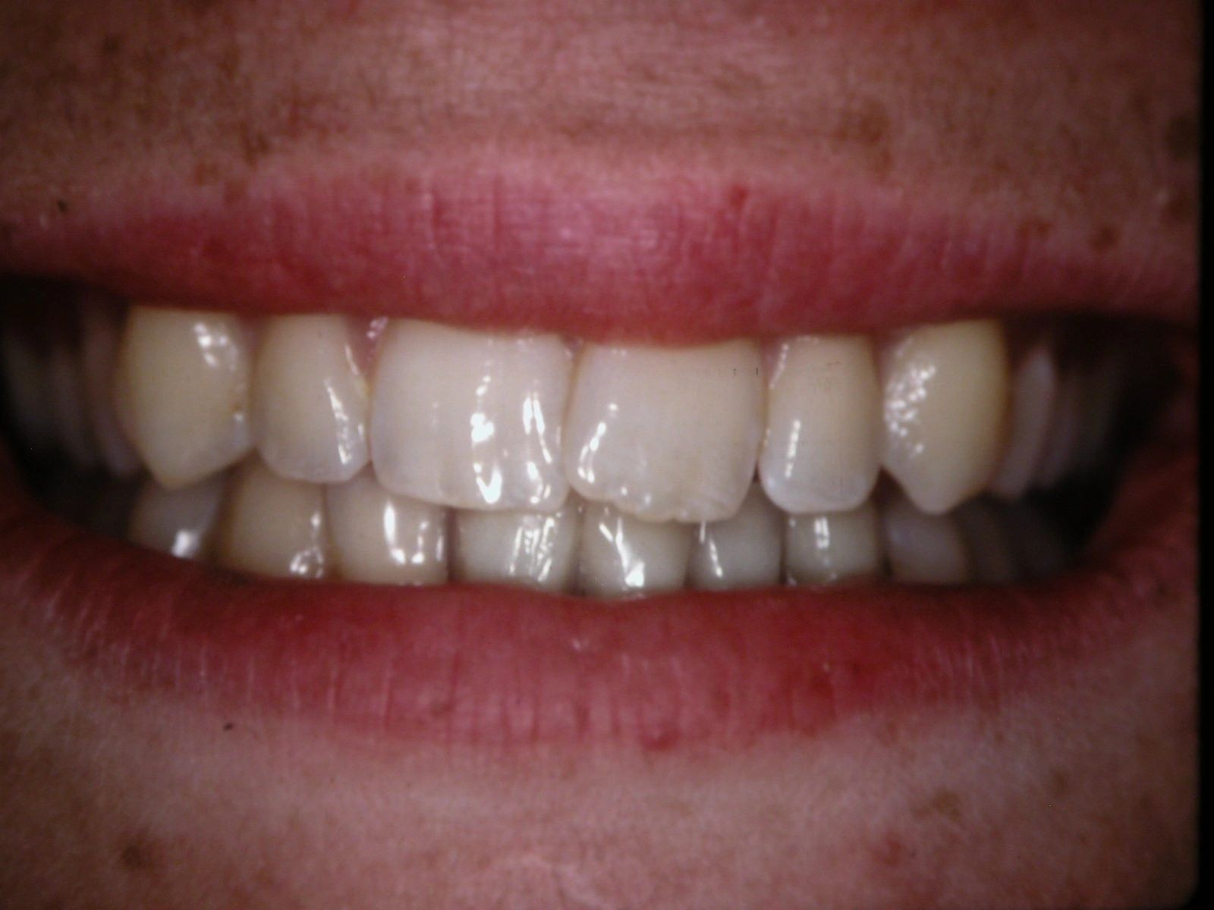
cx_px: 607
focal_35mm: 206
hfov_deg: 9.6
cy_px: 455
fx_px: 7225
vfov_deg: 7.2
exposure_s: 1/4.9
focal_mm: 52.4
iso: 100
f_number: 4.1
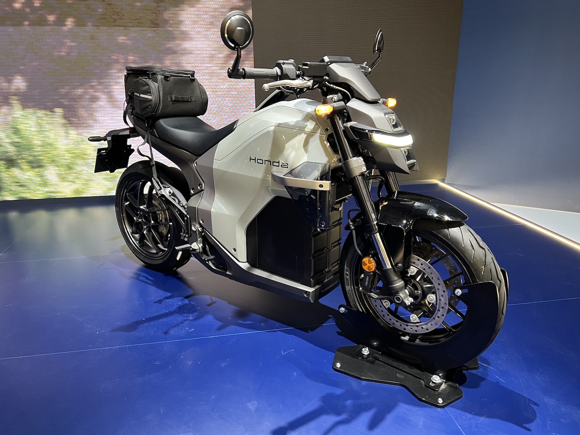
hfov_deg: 67.3
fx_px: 436
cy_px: 218
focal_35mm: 26
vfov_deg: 53.1
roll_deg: +2.4
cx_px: 290
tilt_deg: -19.6
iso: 160
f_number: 1.5
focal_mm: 5.7
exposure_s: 1/54
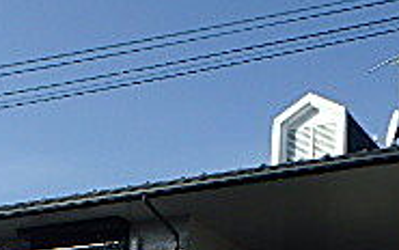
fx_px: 838
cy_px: 306
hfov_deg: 25.6
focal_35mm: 77
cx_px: 388
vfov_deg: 16.2
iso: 125
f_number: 6
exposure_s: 1/500
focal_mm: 3.7
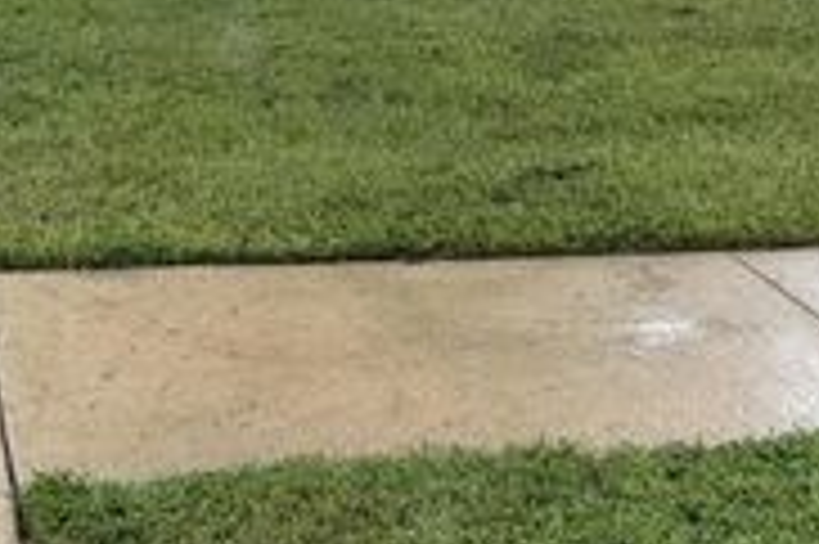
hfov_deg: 21.5
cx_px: -158
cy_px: -292
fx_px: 2000
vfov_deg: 14.4
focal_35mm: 88
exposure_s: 1/1250
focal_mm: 6.76
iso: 100
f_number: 1.78
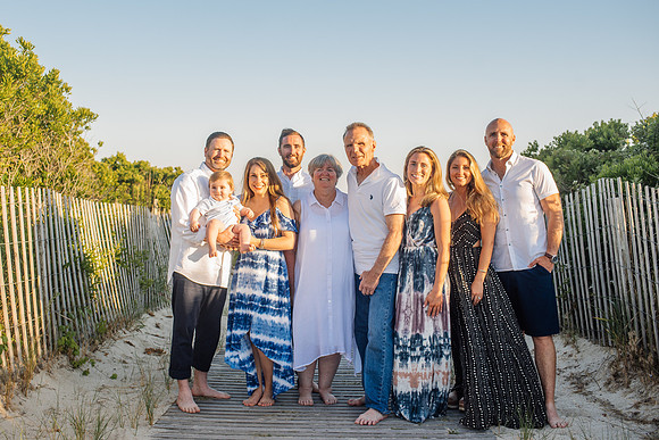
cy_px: 196
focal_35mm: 39
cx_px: 290
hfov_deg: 49.1
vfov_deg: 34.0
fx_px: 719
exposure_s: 1/500
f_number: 3.5
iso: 160
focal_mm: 35
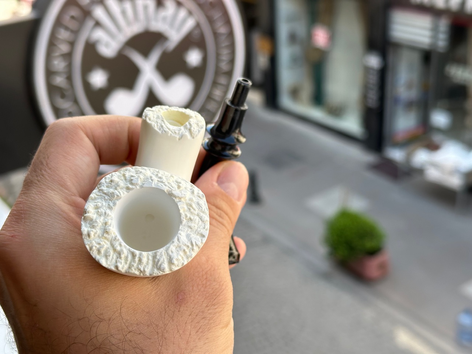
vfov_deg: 30.3
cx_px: 236
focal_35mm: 48
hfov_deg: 39.7
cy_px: 177
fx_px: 654
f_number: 1.78
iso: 64
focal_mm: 6.86
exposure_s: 1/456
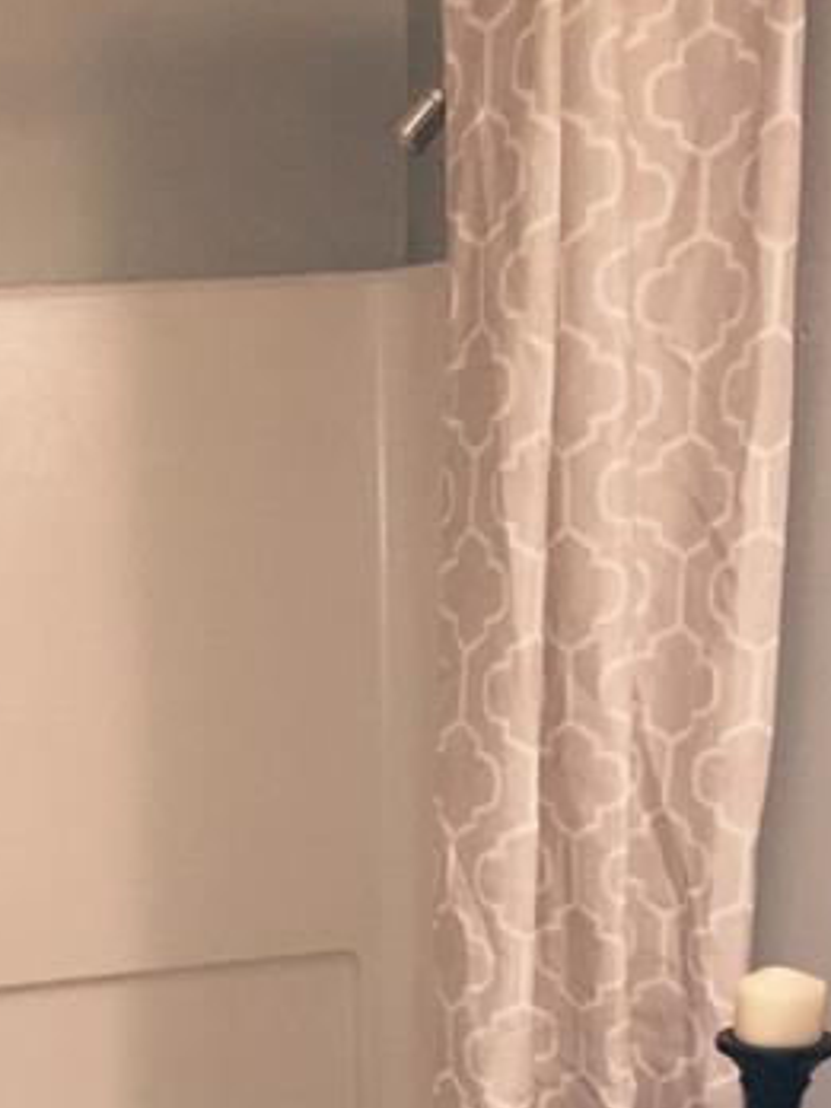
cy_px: 1184
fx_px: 2049
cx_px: 51
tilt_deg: -16.8
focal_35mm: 64
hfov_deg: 22.3
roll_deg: +3.6
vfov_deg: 27.9
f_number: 2.2
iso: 80
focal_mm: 4.15
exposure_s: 1/30
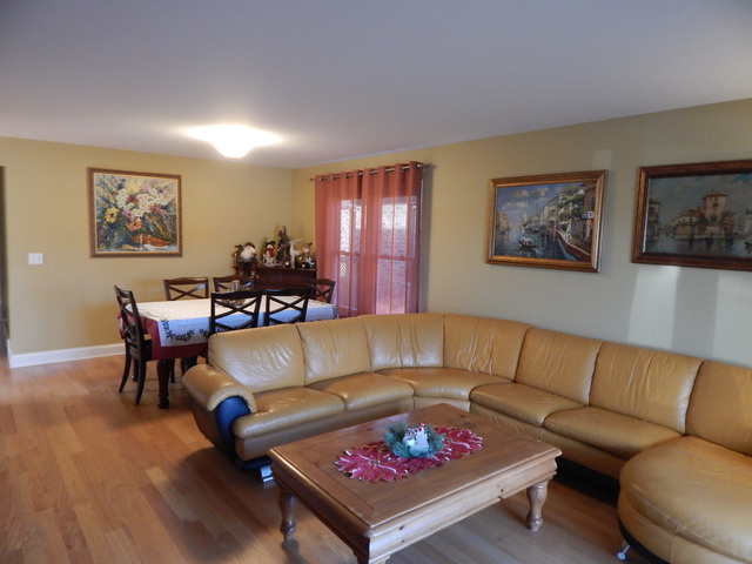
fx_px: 478
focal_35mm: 22
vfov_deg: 61.1
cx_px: 376
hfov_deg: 76.4
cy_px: 282
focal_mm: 4
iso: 320
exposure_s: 1/30
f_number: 3
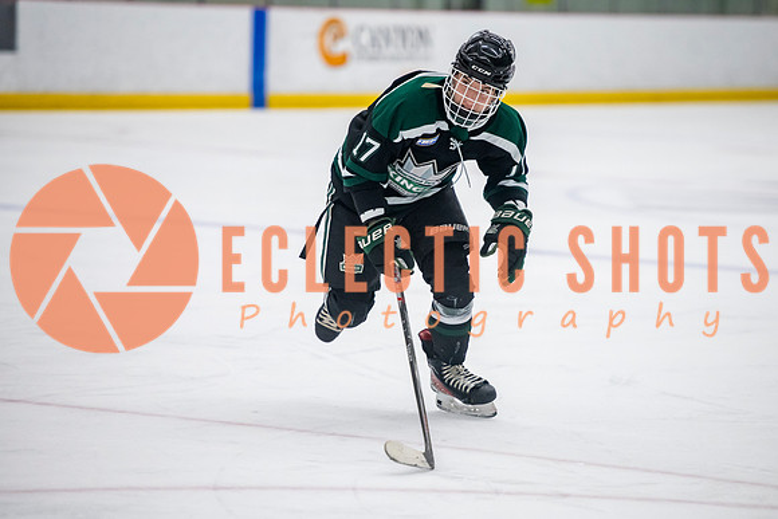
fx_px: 4384
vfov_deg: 6.8
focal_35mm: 203
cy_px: 273
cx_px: 418
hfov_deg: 10.1
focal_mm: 185
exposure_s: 1/640
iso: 3200
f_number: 3.2
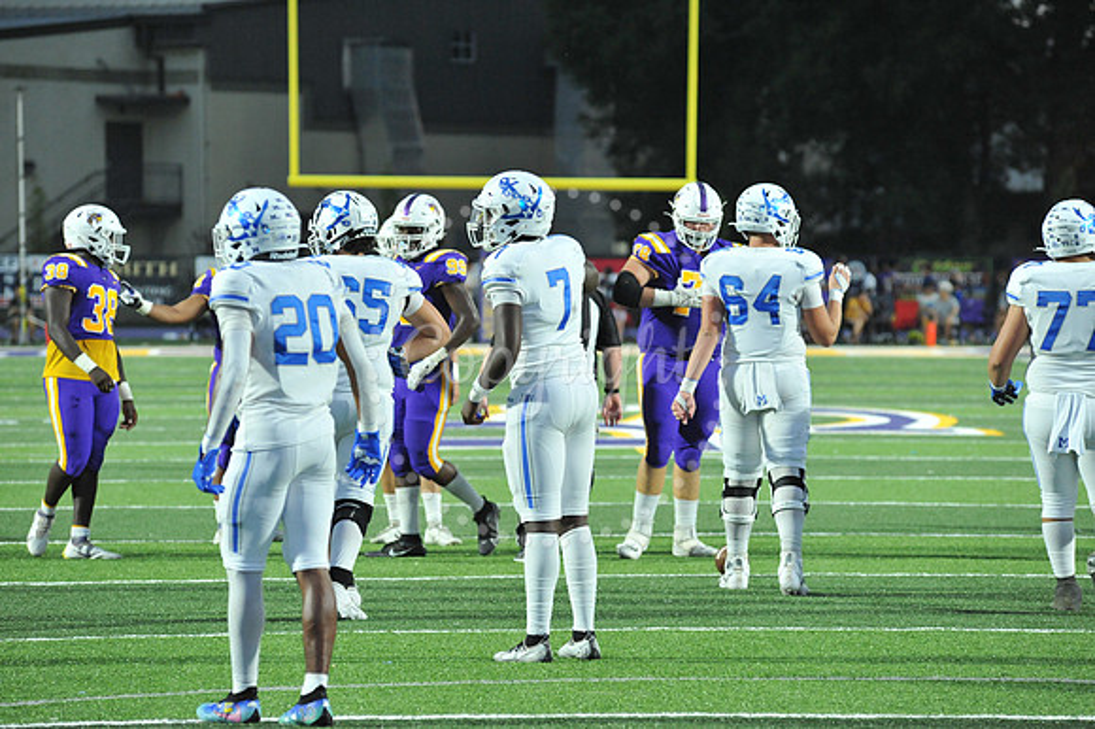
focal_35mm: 200
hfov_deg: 10.3
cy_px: 364
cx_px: 548
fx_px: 6080
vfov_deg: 6.9
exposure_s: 1/320
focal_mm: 200
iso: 4000
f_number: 5.6
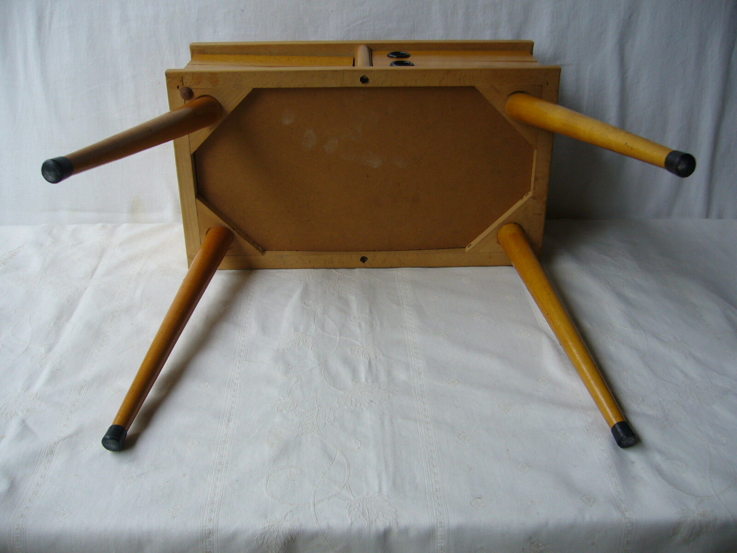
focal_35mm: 35
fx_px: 745
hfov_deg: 52.6
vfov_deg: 40.7
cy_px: 276
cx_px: 368
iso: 80
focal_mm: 5.8
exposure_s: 1/60
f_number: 2.8
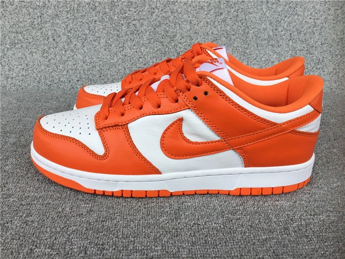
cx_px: 172
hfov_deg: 58.4
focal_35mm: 31
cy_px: 130
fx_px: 309
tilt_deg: -24.7
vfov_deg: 45.4
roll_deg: -0.9
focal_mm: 3.3
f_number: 2.4
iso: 25
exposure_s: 1/382
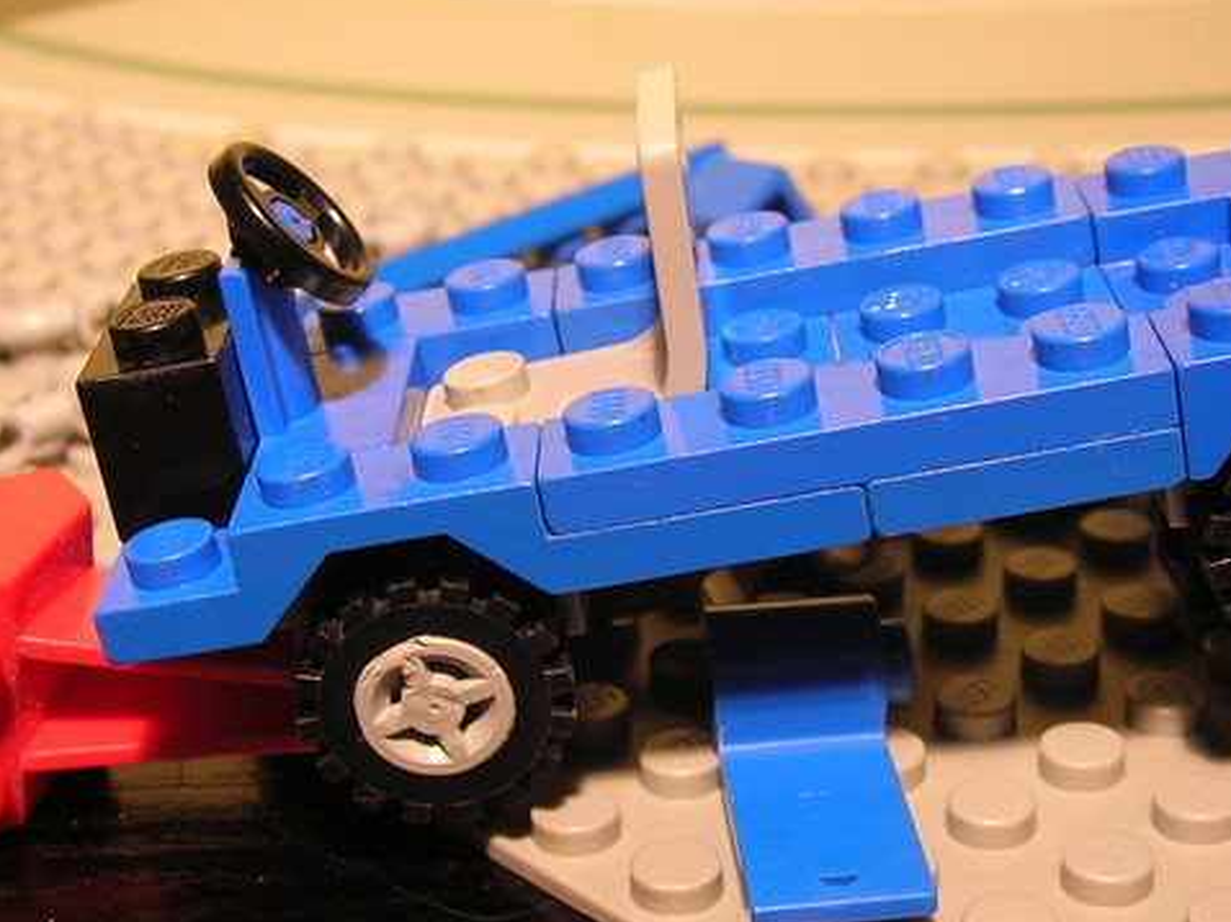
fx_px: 2275
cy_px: 516
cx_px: 783
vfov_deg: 22.9
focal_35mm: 64
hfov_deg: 30.1
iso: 50
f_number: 2.9
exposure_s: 1/8.6
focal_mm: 5.7
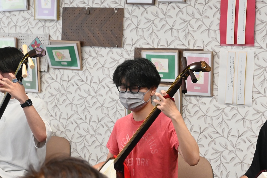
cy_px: 119
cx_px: 160
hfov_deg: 20.2
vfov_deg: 13.5
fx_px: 748
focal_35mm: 101
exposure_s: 1/125
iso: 1400
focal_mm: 37
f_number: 5.3
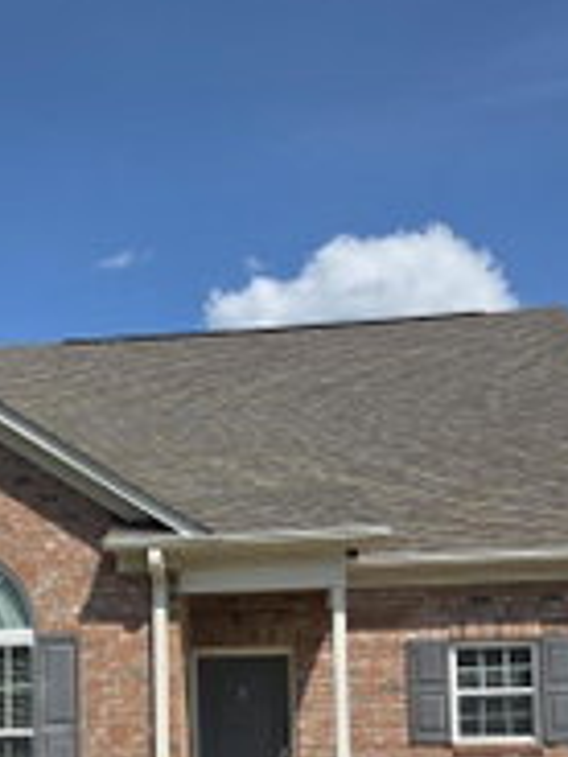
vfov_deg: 30.6
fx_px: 1313
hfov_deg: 24.0
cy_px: 695
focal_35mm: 60
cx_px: 107
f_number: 1.8
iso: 80
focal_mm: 5.4
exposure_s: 1/7891
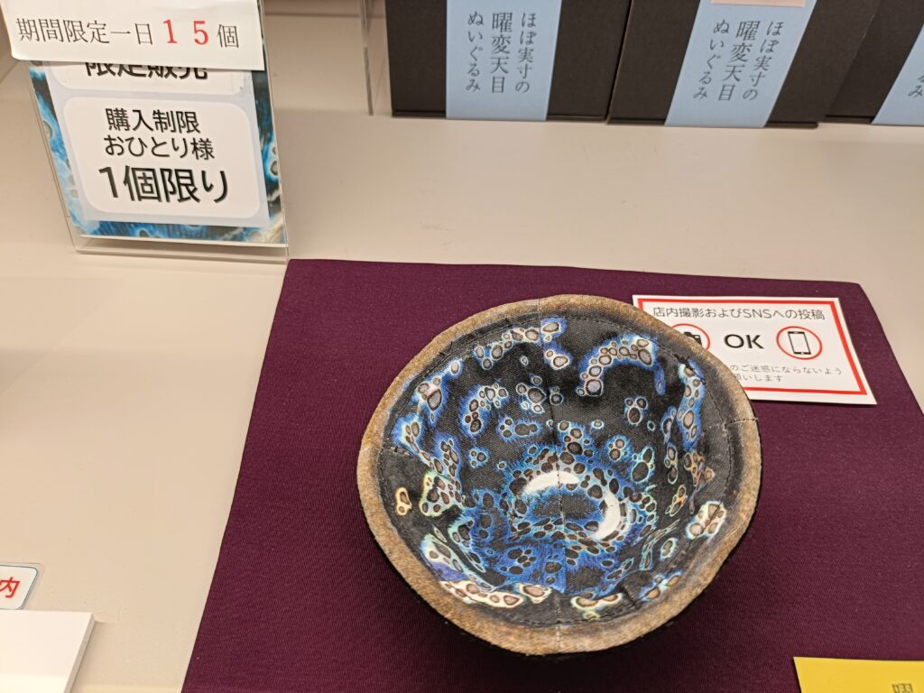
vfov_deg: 54.9
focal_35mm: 25
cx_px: 462
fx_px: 667
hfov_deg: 69.4
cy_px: 346
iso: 200
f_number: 1.7
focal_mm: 4.7
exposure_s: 1/50
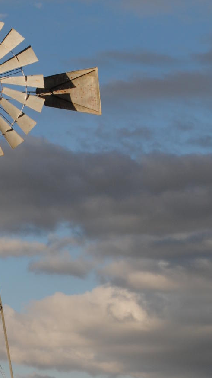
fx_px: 1801
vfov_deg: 12.0
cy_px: 210
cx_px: -38
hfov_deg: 6.7
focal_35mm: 180
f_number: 8
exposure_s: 1/250
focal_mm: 50
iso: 100
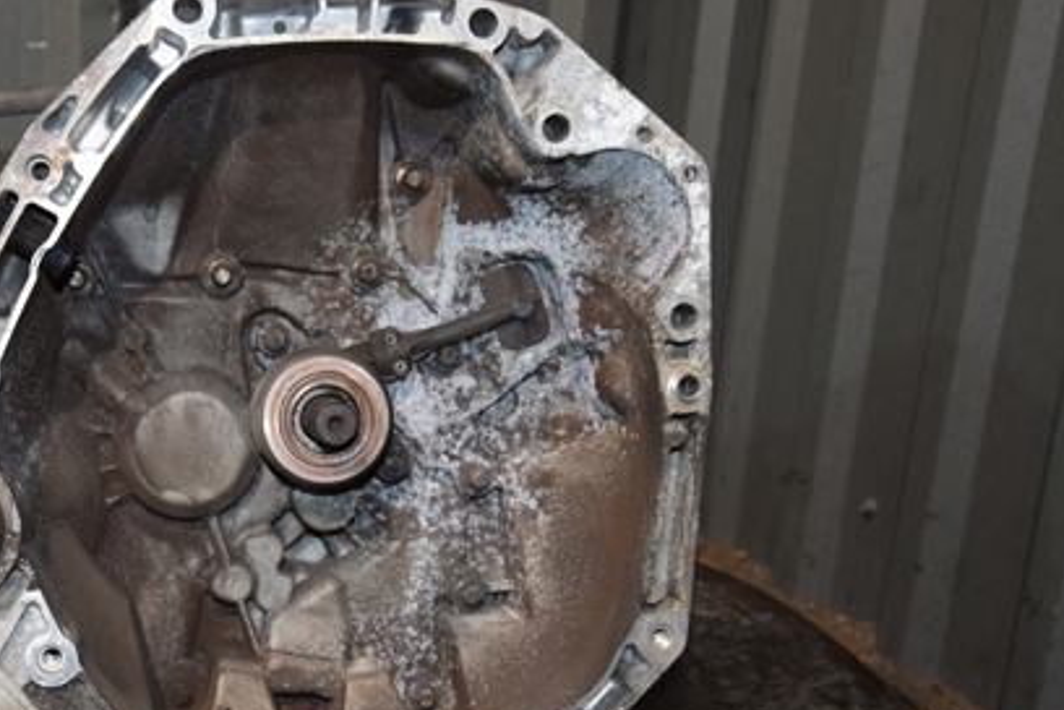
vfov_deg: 23.0
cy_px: 425
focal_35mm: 59
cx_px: 271
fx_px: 1737
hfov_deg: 33.4
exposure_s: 1/60
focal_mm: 25
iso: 800
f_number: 5
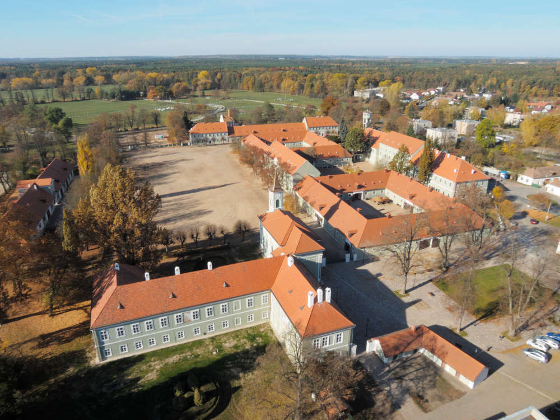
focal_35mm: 24
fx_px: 388
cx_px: 280
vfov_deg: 56.8
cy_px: 210
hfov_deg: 71.6
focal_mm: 5.1
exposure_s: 1/250
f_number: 6.3
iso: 100
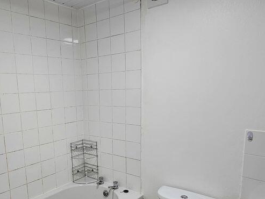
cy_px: 126
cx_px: 102
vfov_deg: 50.8
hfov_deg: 64.5
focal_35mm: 27
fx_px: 207
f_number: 2.2
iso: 80
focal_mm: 2.2
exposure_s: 1/50
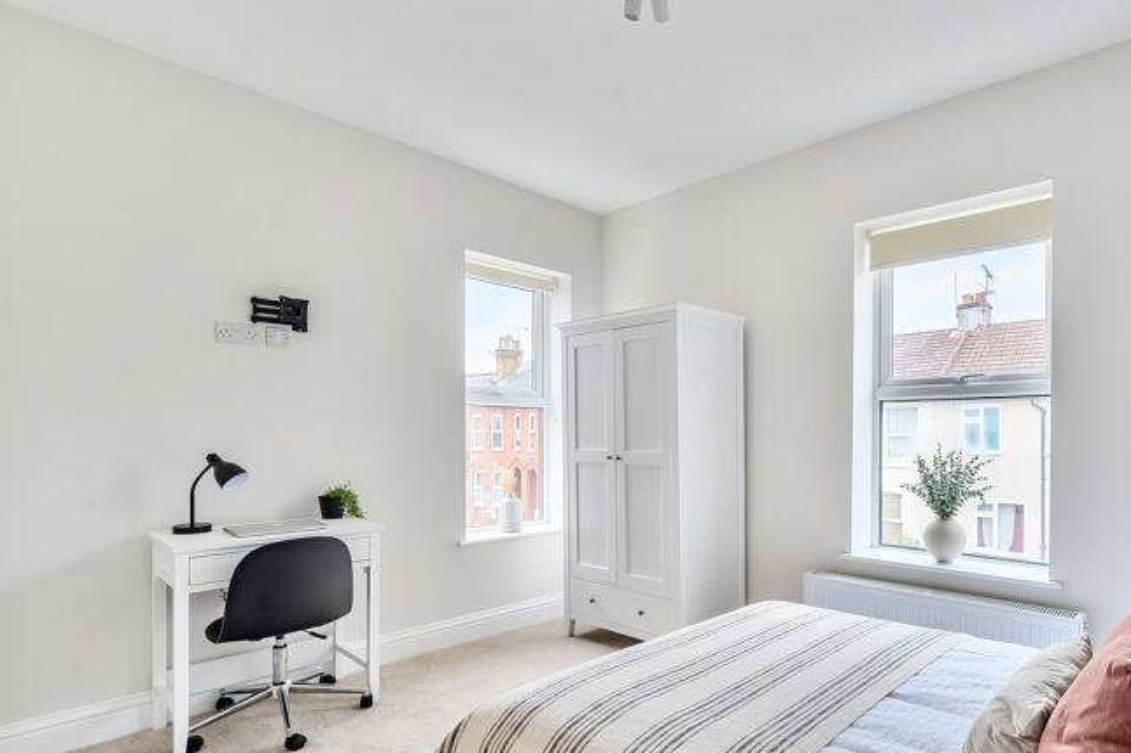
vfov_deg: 64.0
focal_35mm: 19
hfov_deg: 84.9
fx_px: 597
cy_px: 446
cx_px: 718
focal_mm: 12
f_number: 8
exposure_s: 1/8
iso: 100
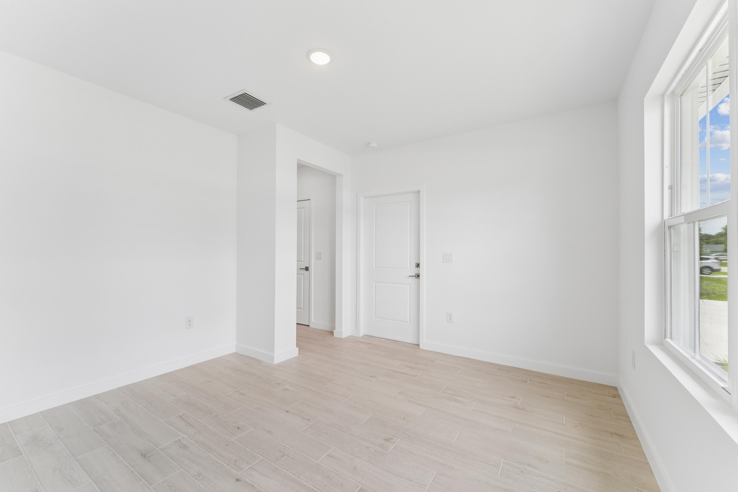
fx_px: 287
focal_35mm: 14
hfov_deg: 104.3
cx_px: 369
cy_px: 246
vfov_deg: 81.2
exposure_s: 1/15
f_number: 8
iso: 200
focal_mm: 14
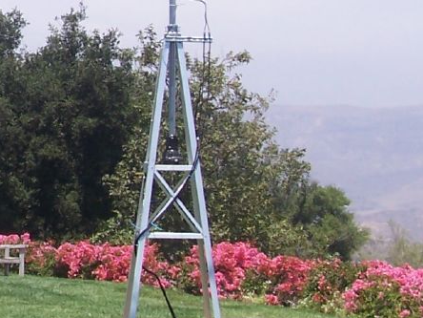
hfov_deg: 10.1
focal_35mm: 191
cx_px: -155
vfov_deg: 7.7
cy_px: -8
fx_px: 2334
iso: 80
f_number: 6.7
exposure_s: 1/250
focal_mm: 8.6
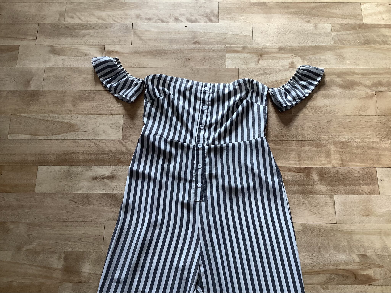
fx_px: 350
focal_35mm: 31
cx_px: 196
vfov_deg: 45.4
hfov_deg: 58.4
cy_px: 146
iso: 50
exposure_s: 1/120
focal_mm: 3.3
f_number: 2.4
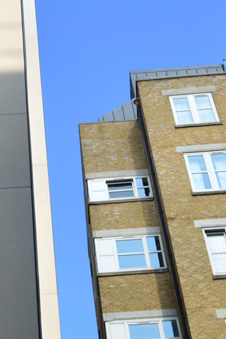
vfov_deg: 20.8
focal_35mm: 91
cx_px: -41
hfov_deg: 14.6
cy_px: -77
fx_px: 858
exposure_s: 1/320
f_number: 9
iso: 200
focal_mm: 22
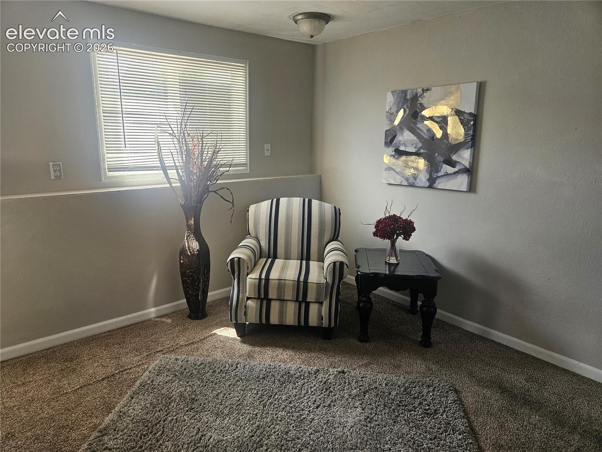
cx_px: 301
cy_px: 226
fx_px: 400
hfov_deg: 73.9
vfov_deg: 58.9
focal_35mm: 23
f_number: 1.8
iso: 125
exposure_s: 1/180
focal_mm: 5.4
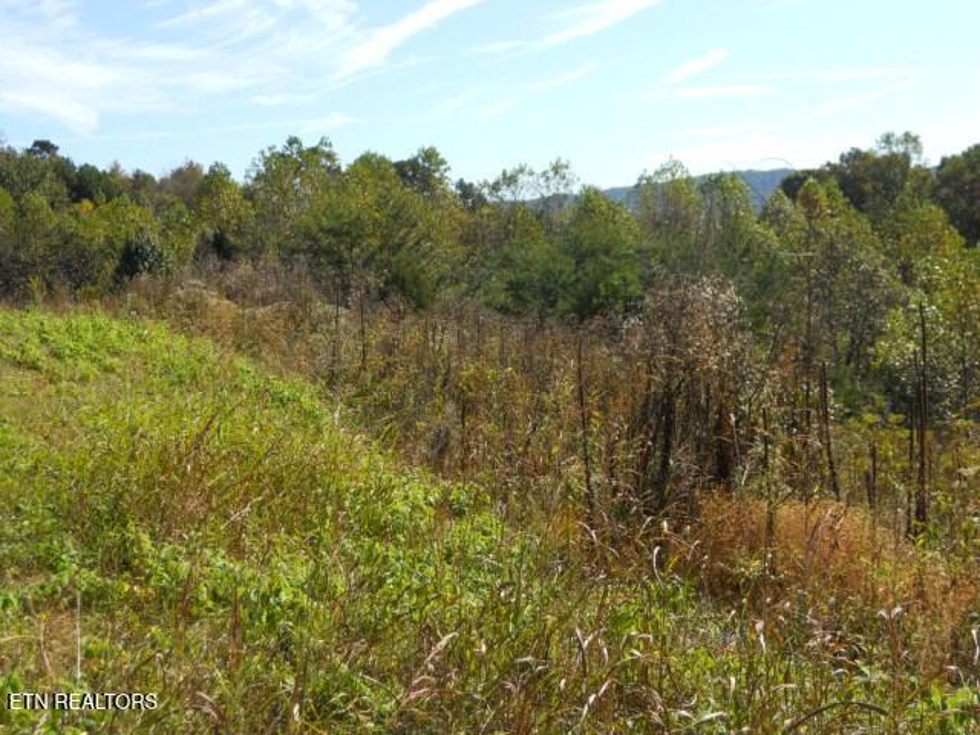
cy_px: 368
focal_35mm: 41
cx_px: 490
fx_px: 1161
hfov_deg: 45.8
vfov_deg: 35.1
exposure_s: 1/640
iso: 80
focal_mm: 7.3
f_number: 3.2
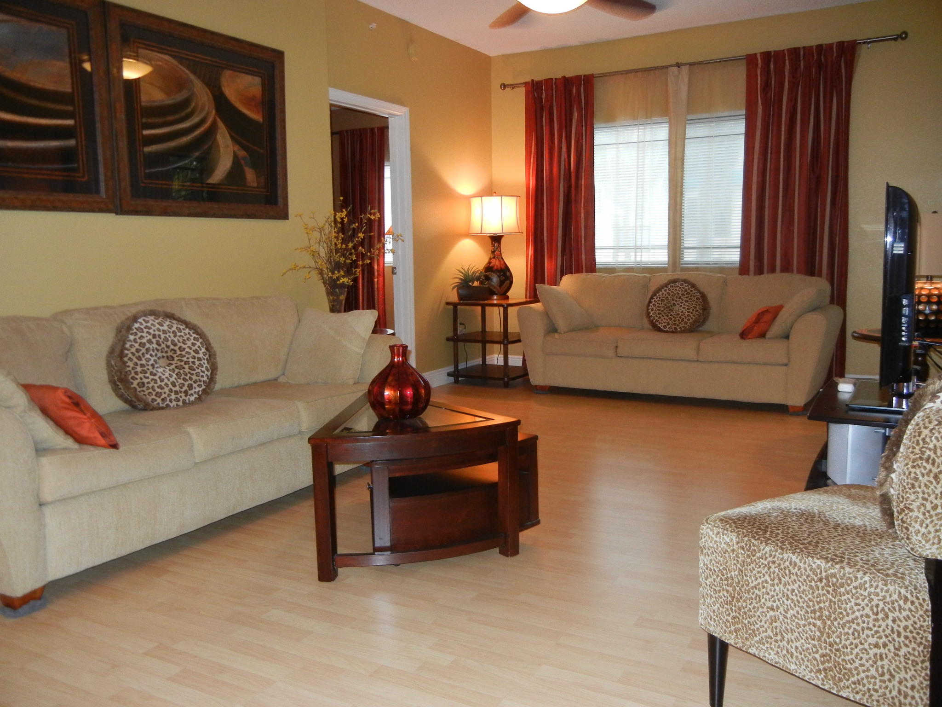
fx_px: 816
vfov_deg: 46.8
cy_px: 354
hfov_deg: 60.0
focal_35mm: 30
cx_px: 471
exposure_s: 1/30
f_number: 3.5
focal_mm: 5.4
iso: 387
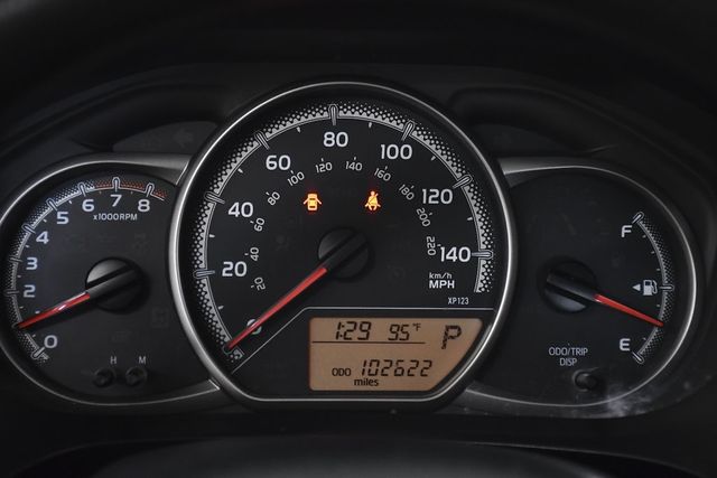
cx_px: 358
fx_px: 1673
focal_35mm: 84
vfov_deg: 16.3
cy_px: 239
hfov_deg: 24.2
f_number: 4.8
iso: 2500
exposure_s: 1/320
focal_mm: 56
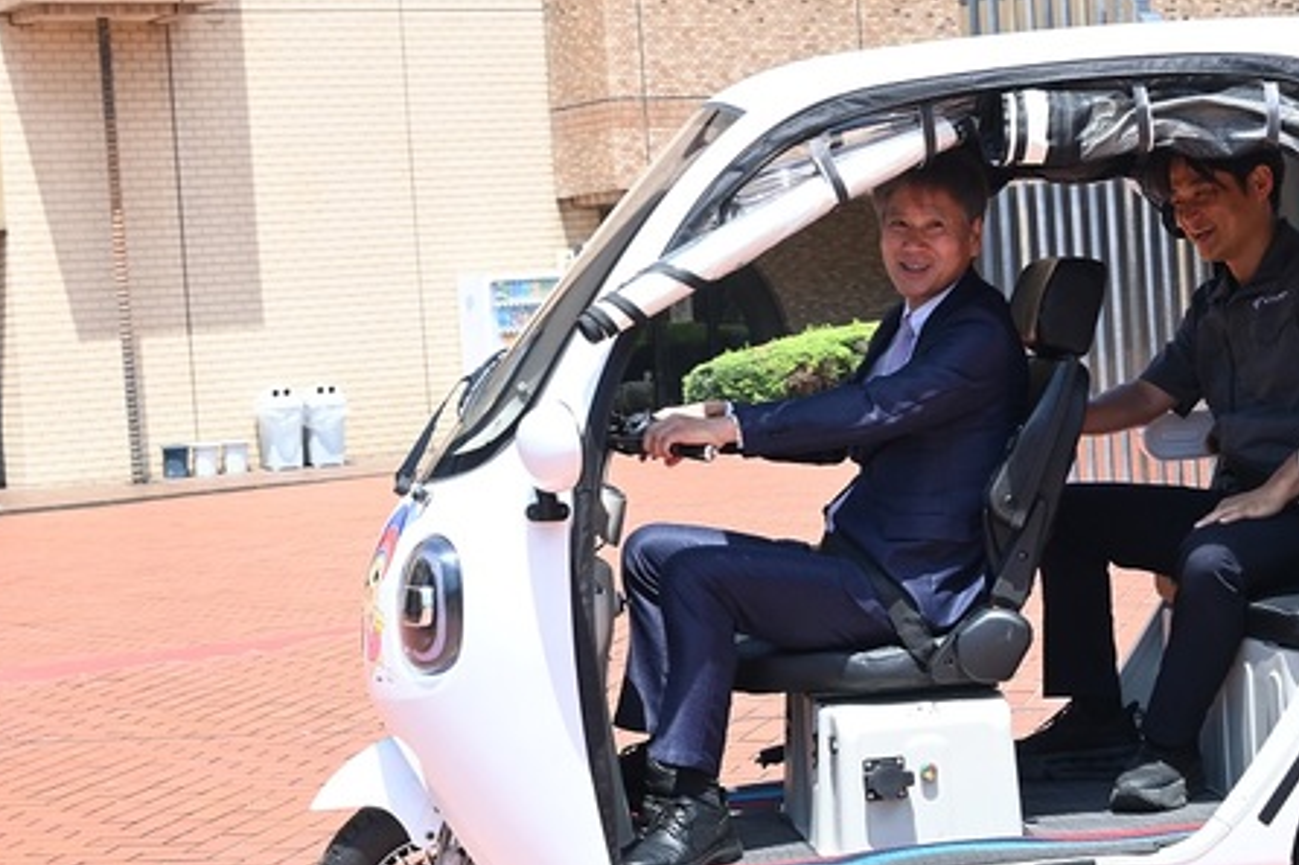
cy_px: 414
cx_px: 888
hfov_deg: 25.3
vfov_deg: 17.1
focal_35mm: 80
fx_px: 2875
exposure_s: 1/500
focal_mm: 37
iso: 320
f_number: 7.1
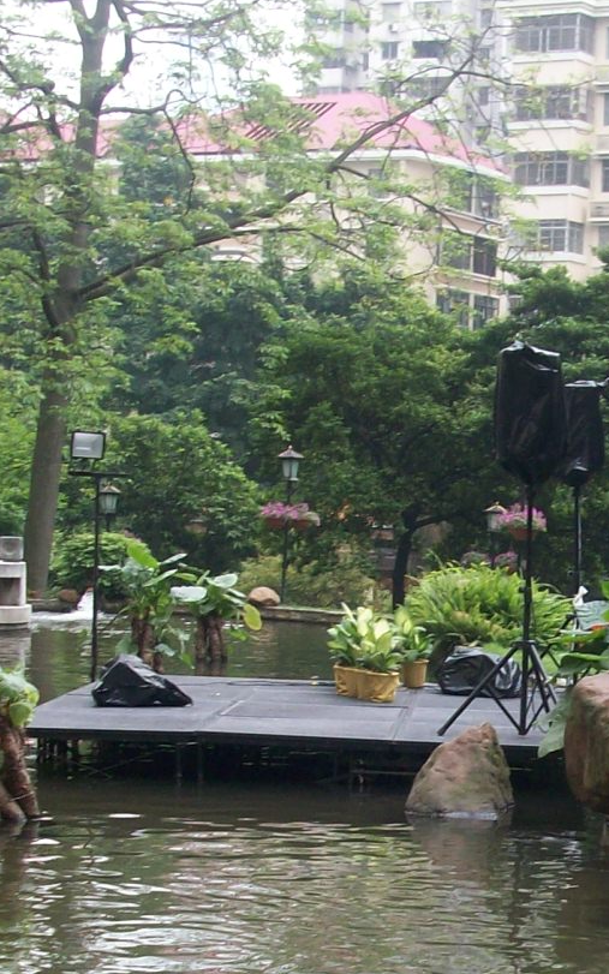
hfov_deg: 14.0
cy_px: 610
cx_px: 682
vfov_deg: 22.7
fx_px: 2416
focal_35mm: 91
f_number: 2.8
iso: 64
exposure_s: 1/192
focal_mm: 5.7
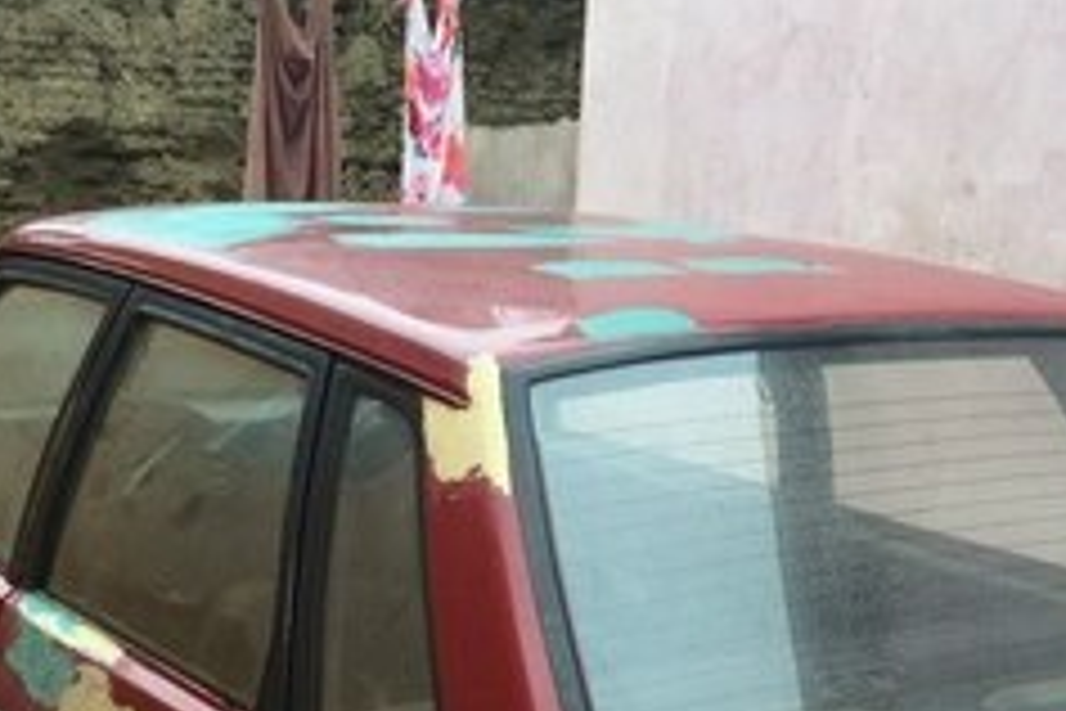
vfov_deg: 19.8
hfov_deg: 31.8
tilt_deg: -20.4
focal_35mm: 63
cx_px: 445
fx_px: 1865
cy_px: 927
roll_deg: -1.3
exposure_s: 1/201
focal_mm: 4.15
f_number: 2.2
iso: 32
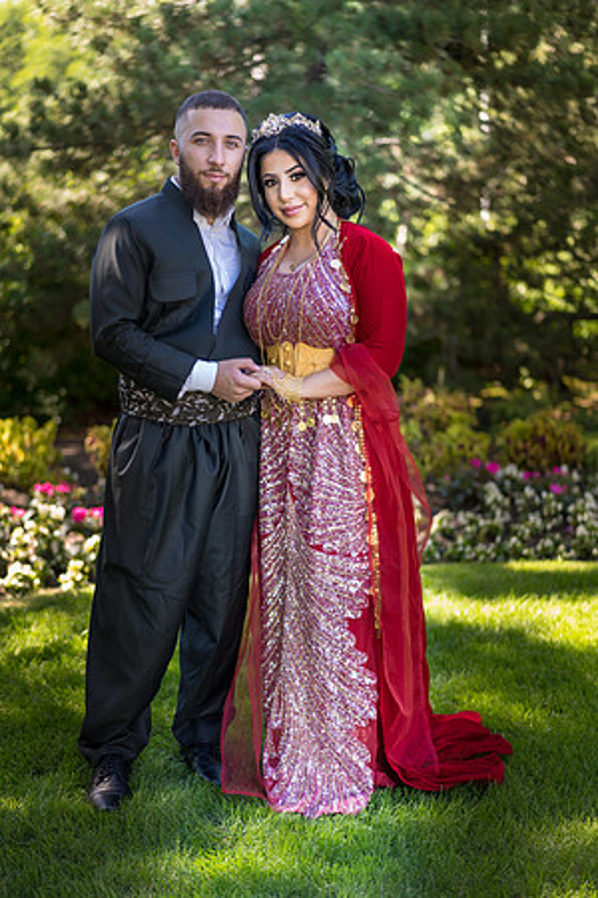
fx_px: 1370
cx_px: 299
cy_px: 449
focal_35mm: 55
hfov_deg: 24.6
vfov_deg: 36.2
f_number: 1.8
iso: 100
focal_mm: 55
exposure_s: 1/250
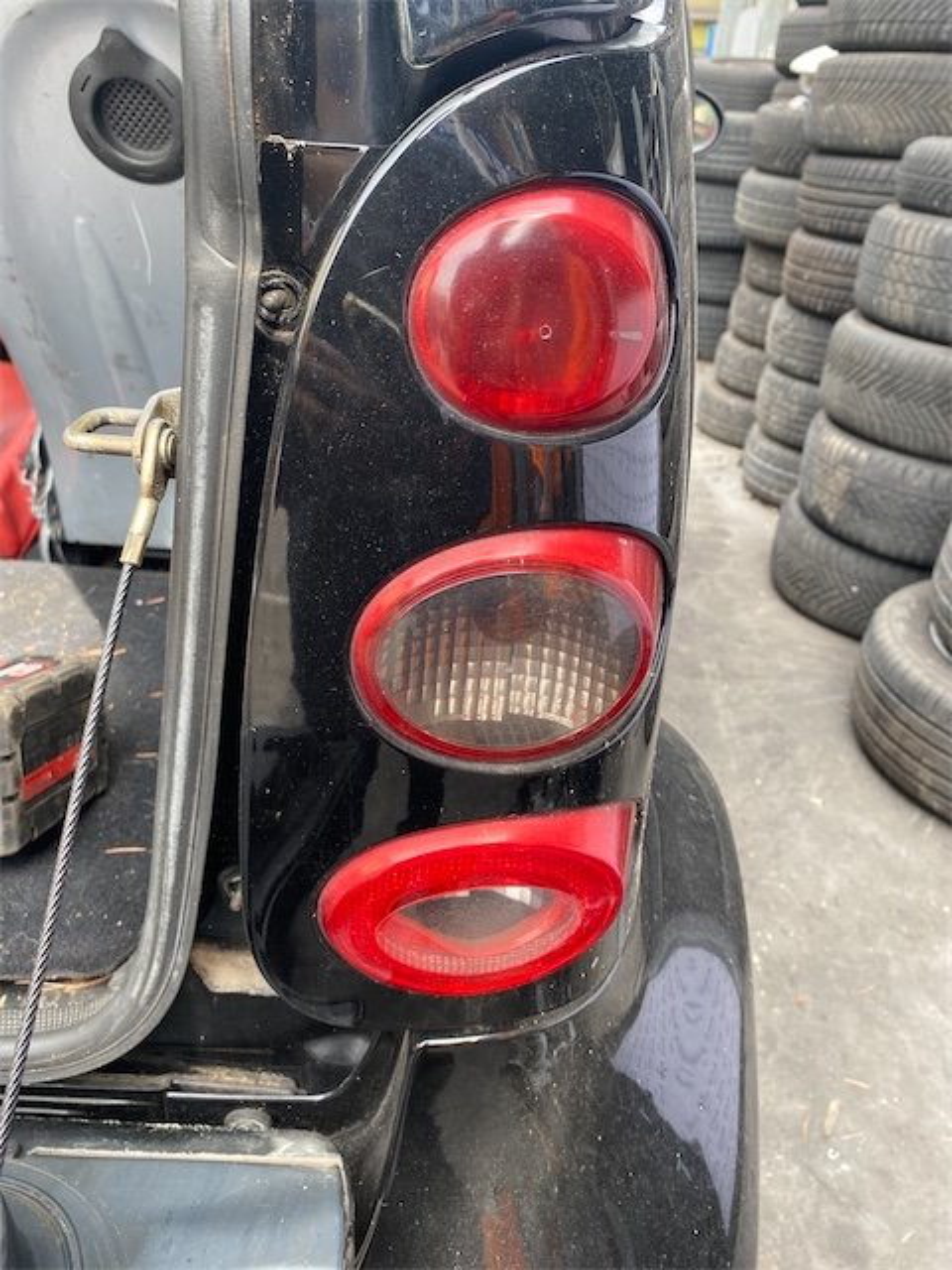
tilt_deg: -28.4
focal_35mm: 26
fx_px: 953
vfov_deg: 67.3
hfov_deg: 53.1
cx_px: 476
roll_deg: -2.2
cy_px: 635
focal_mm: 4.25
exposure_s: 1/121
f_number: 1.8
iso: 50
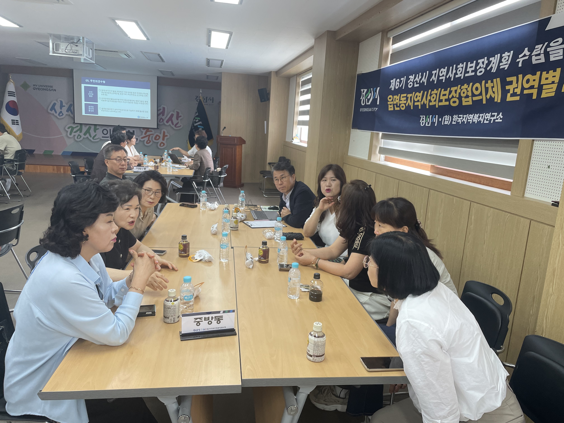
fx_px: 424
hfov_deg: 67.3
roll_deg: -3.5
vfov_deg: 53.1
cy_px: 212
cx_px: 282
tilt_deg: -10.0
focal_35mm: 26
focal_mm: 4.2
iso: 100
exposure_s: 1/120
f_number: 1.6
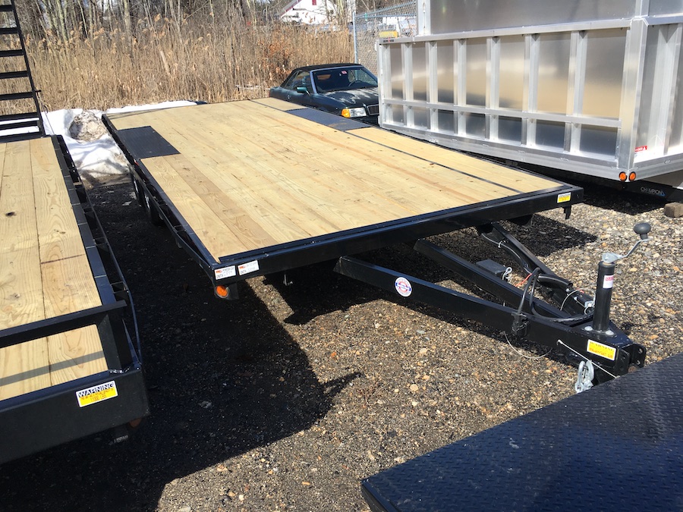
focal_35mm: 29
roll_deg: +3.7
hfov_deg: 61.7
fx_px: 572
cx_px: 342
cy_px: 256
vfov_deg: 48.2
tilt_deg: -18.4
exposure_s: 1/916
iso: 25
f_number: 2.2
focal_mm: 4.15
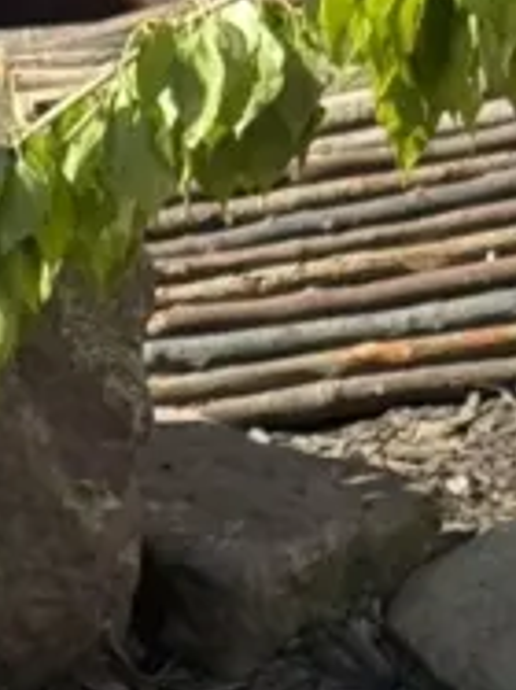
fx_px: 5233
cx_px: -273
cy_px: 1701
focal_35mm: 263
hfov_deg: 5.6
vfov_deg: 7.1
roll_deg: +4.9
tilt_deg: -33.2
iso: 64
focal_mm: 6.76
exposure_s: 1/2611
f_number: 1.78
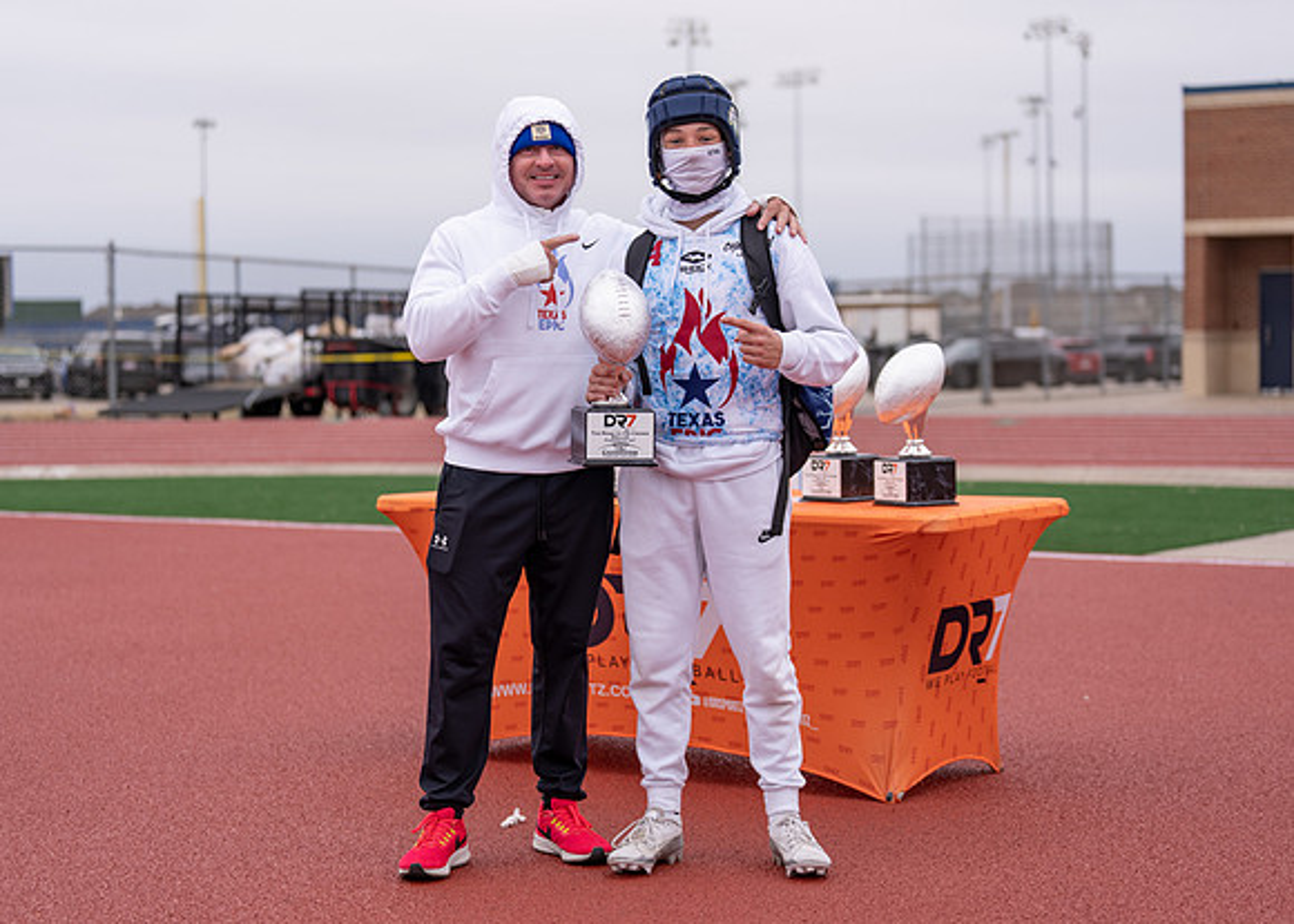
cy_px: 462
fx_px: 2695
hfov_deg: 27.0
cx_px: 647
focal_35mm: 73
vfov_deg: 19.4
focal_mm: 70
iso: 100
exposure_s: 1/1000
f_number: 2.8
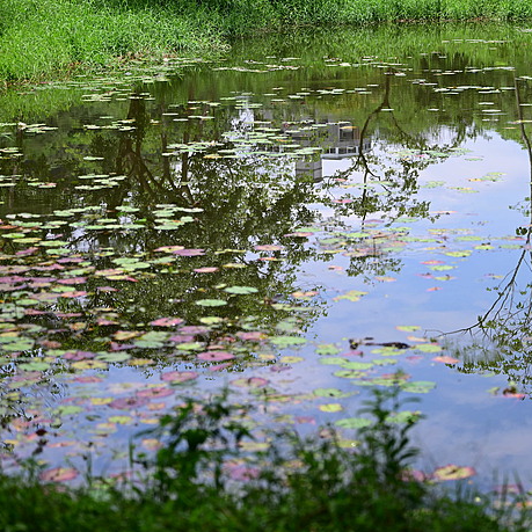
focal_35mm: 101
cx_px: 338
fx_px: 1756
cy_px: 253
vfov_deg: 17.2
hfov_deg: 17.2
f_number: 2.8
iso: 64
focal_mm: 70
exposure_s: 1/800
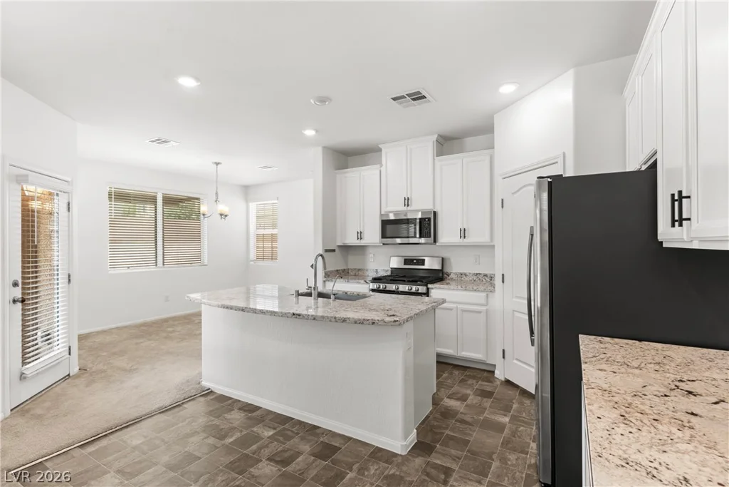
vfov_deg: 70.5
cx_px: 364
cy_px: 244
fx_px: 344
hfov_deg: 93.3
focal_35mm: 17
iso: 400
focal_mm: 17
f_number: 8
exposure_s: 1/25
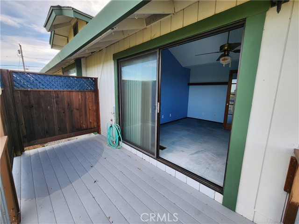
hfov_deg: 106.2
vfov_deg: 89.9
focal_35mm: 13
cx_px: 150
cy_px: 112
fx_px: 112
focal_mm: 2.2
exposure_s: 1/393
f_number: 2.2
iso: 50
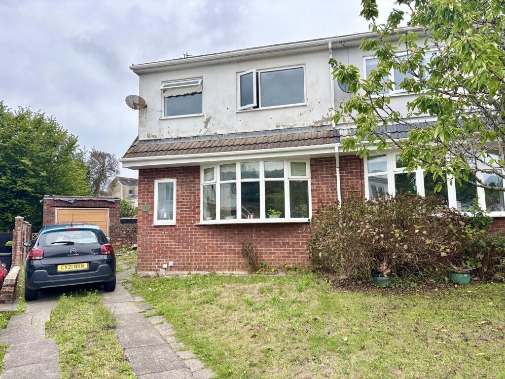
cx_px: 252
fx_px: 379
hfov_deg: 67.3
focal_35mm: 26
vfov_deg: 53.1
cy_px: 190
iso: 50
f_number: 1.6
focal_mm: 5.96
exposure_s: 1/752
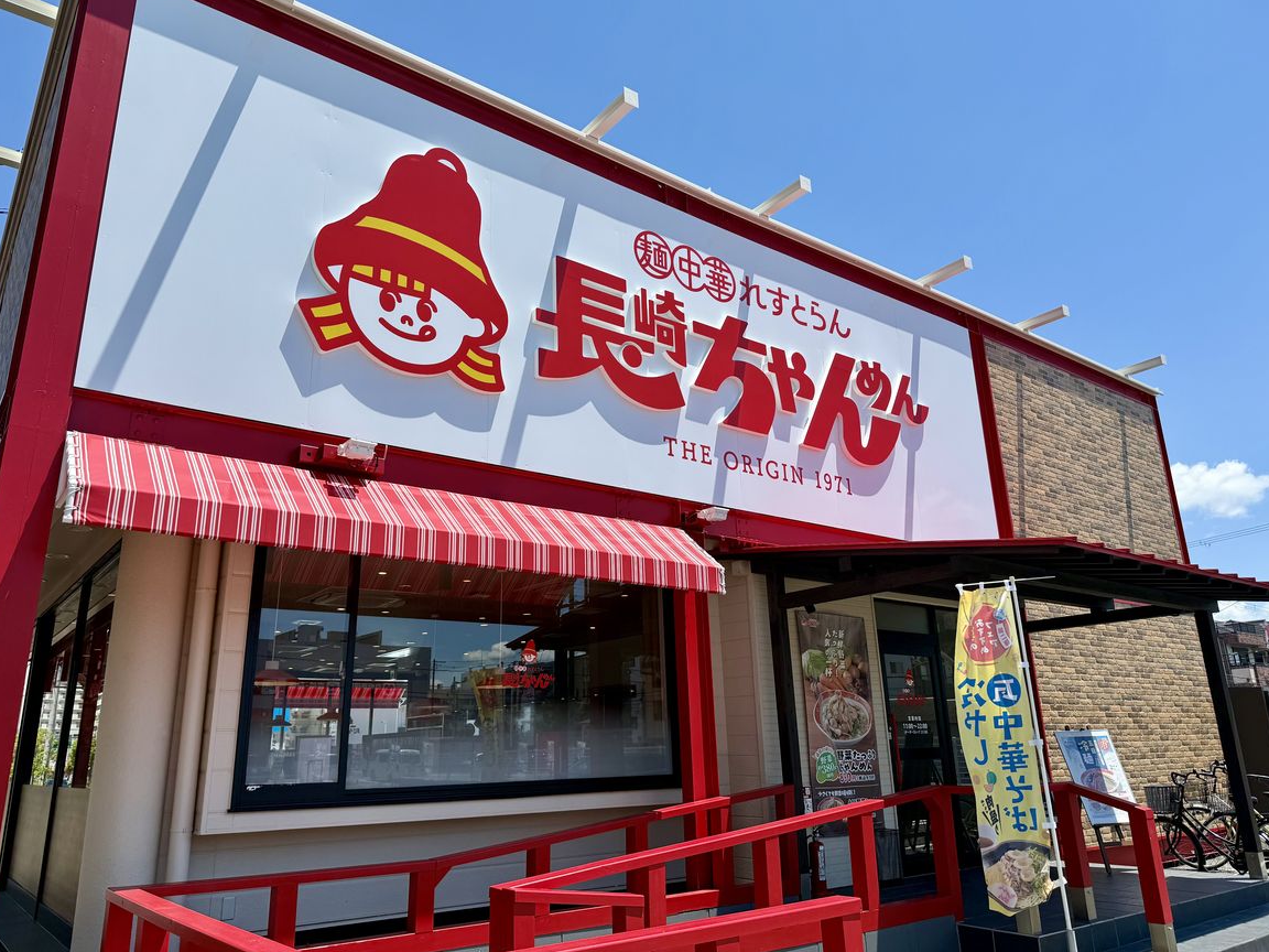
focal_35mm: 25
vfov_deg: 54.9
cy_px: 461
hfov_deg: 69.4
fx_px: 916
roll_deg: +0.7
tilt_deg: +17.7
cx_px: 614
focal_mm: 6.76
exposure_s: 1/5319
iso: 80
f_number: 1.78
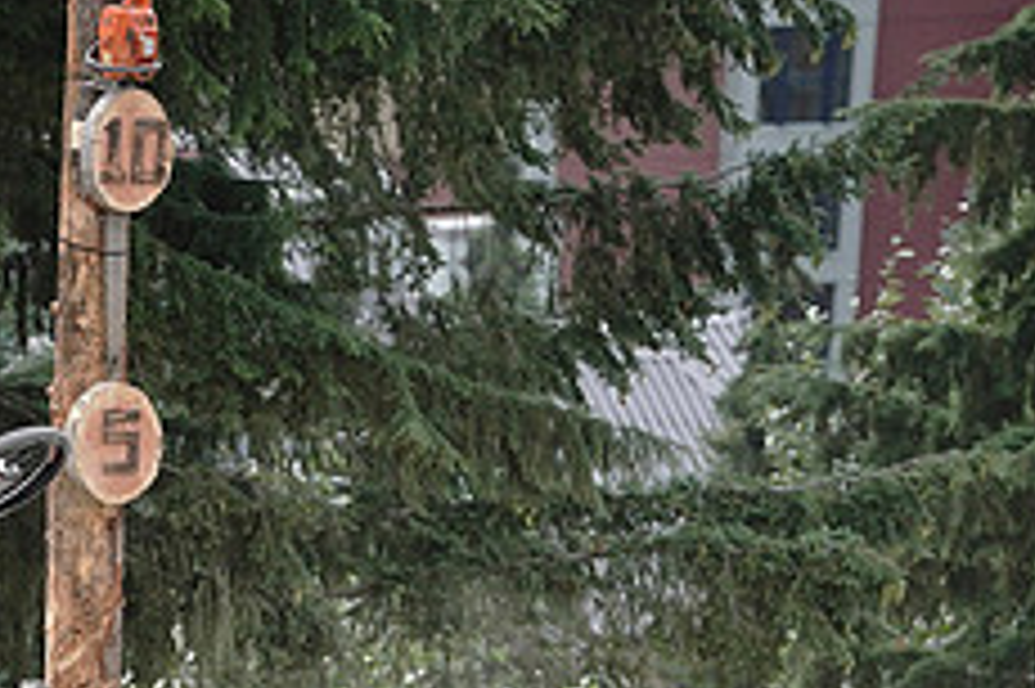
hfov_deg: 4.3
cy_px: 848
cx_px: 94
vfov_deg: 2.8
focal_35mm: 482
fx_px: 13847
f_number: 2.8
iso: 500
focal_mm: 191
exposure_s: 1/1000
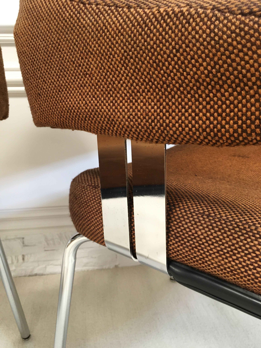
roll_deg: -0.3
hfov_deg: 48.2
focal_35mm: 29
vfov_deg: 61.7
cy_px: 174
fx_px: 292
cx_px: 130
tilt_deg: -16.7
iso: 160
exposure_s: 1/33
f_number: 2.2
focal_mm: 4.15
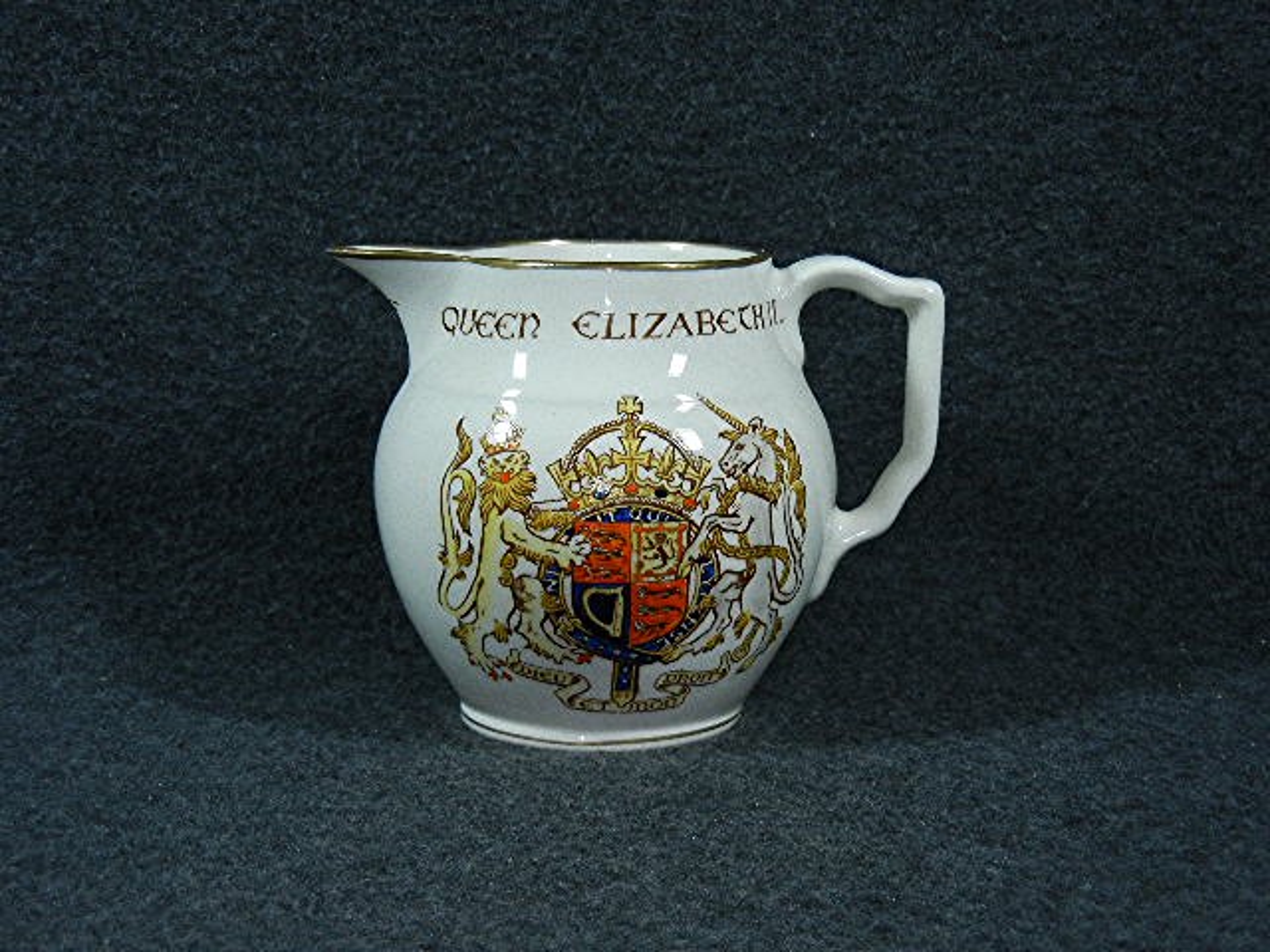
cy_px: 476
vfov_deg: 21.6
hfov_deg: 28.6
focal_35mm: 68
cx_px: 635
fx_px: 2495
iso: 214
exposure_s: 1/31.8
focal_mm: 12.2
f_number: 4.1
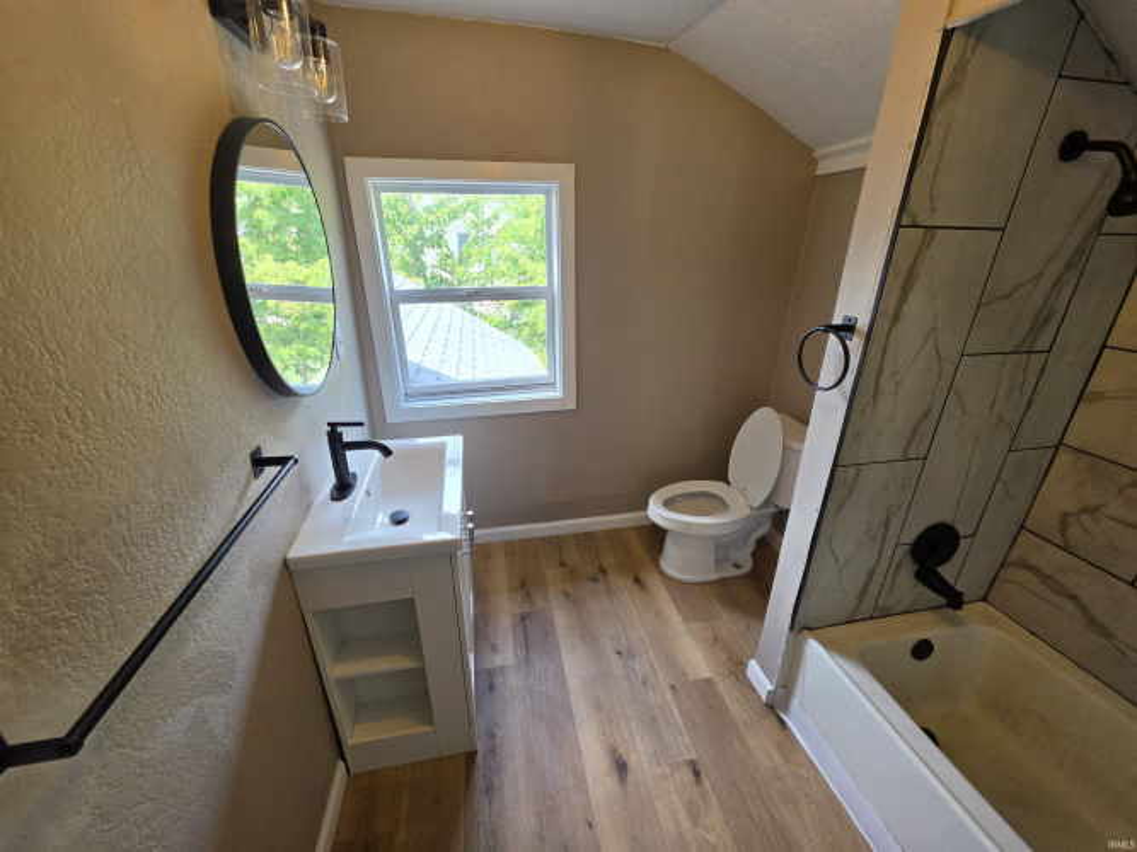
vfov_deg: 89.9
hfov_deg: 106.2
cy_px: 426
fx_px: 427
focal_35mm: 13
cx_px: 568
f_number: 1.9
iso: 80
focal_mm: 2.2
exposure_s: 1/120
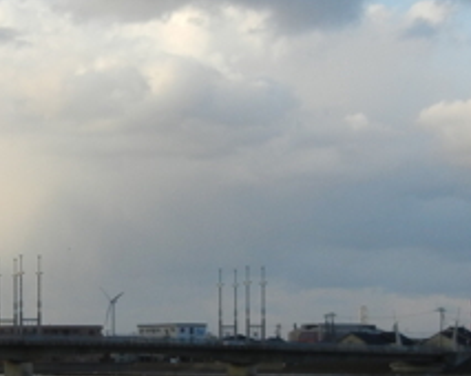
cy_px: 321
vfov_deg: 13.9
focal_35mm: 110
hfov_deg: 17.2
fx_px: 1532
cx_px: 49
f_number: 3.5
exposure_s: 1/515
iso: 160
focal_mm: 5.4
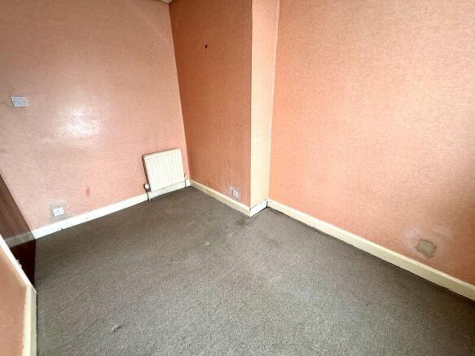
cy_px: 178
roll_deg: +0.4
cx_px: 238
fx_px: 192
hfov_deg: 102.1
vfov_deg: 85.7
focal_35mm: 14
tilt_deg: -22.4
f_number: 2.2
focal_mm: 2.22
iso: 320
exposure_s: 1/75
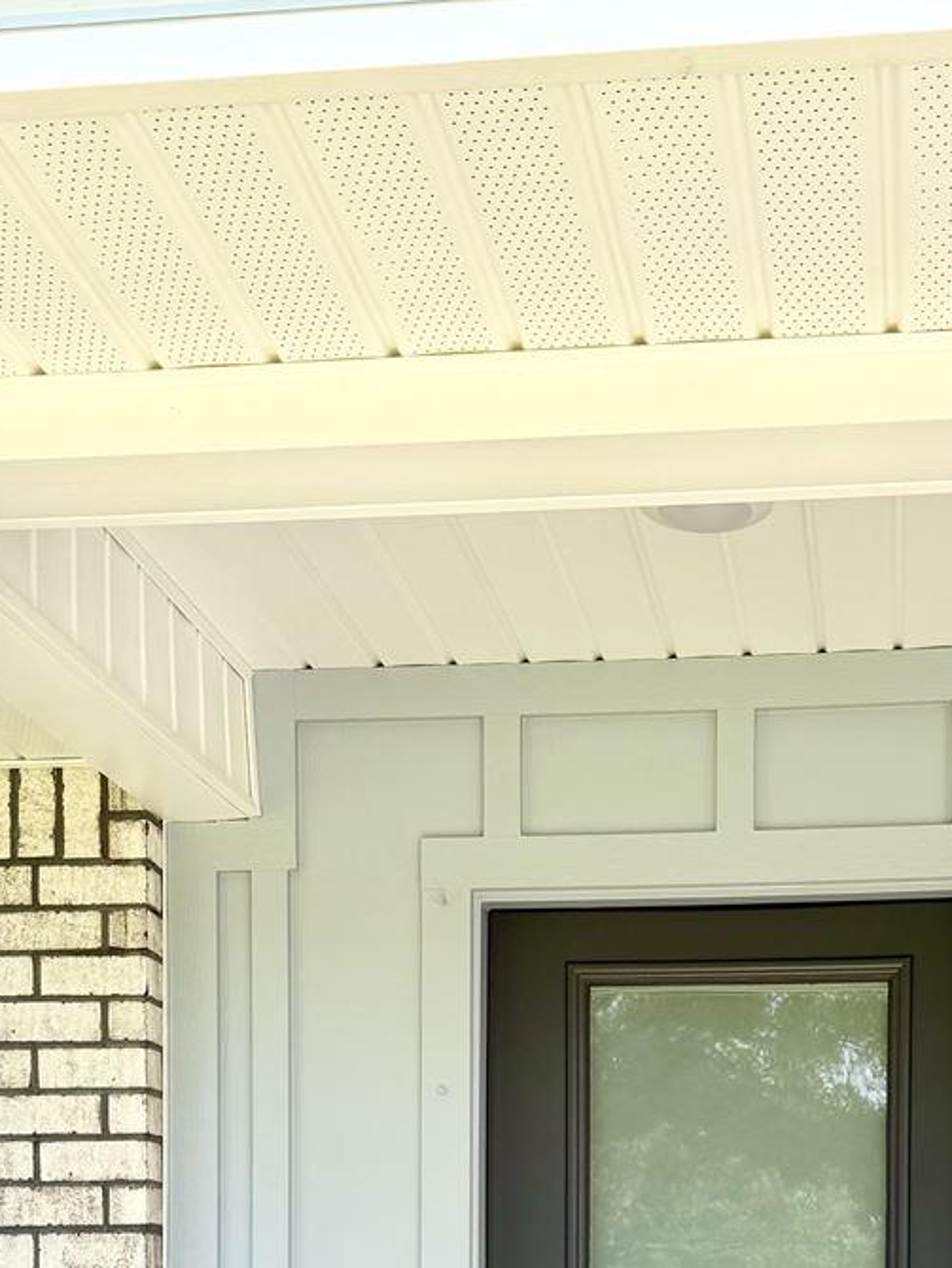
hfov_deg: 26.3
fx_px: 2016
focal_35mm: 55
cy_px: 1361
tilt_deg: +0.6
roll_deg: -0.6
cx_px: 698
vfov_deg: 31.4
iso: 80
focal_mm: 6.76
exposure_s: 1/1855
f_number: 1.78
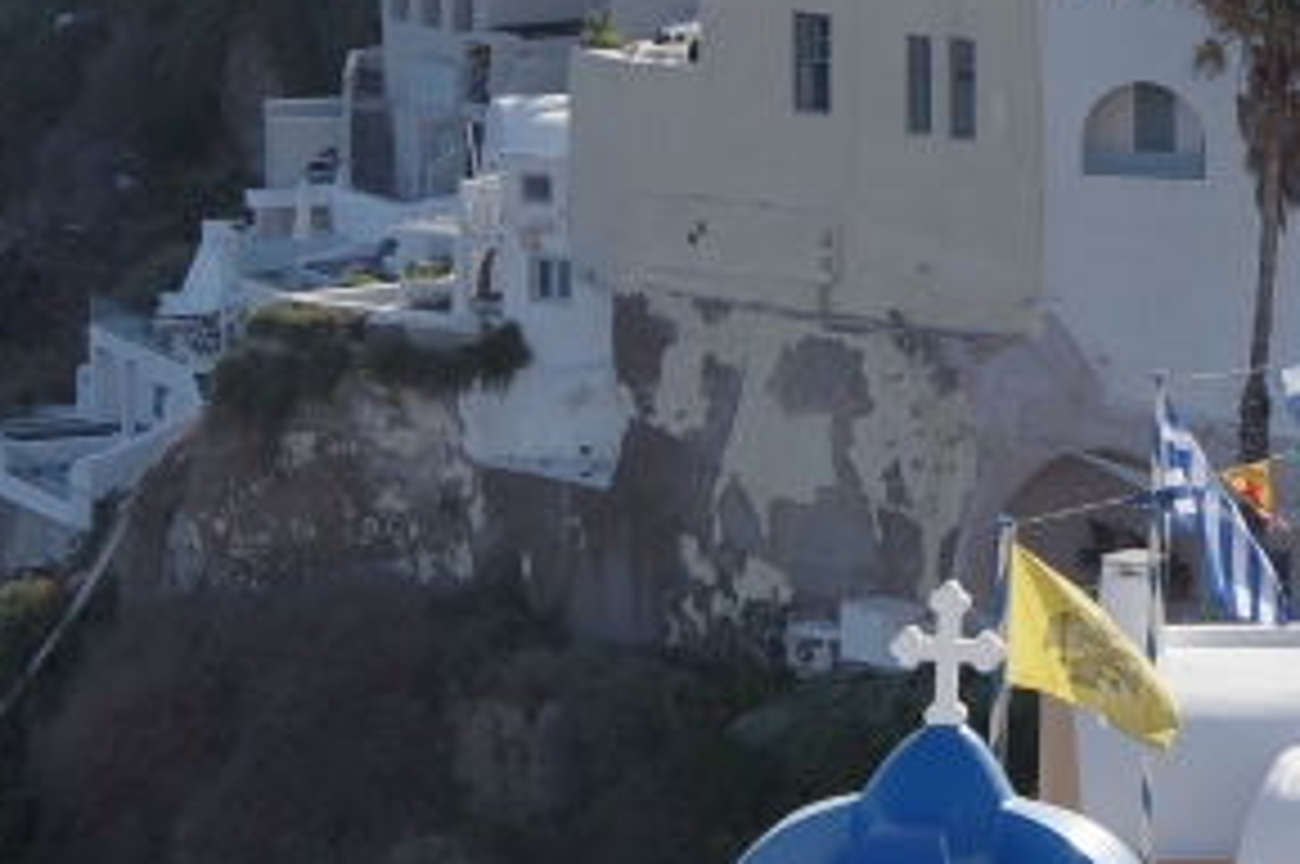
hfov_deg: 9.0
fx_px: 8116
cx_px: 1757
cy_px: 153
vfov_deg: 6.1
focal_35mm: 225
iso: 200
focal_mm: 40
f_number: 7.1
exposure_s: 1/800
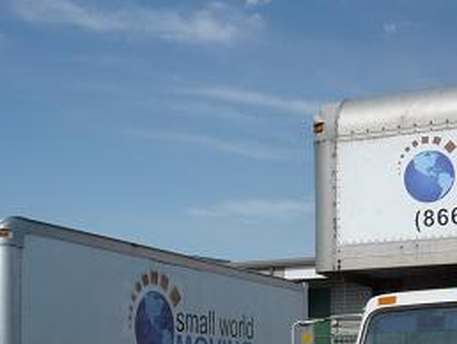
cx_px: 199
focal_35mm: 81
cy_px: 369
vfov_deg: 17.7
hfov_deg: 24.1
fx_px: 1070
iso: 100
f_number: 5.6
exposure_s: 1/640
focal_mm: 5.2
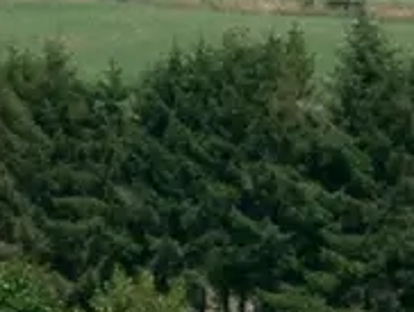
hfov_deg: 2.4
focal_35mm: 822
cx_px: -296
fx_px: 9844
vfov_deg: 1.8
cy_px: -66
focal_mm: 24
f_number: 8.4
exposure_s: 1/320
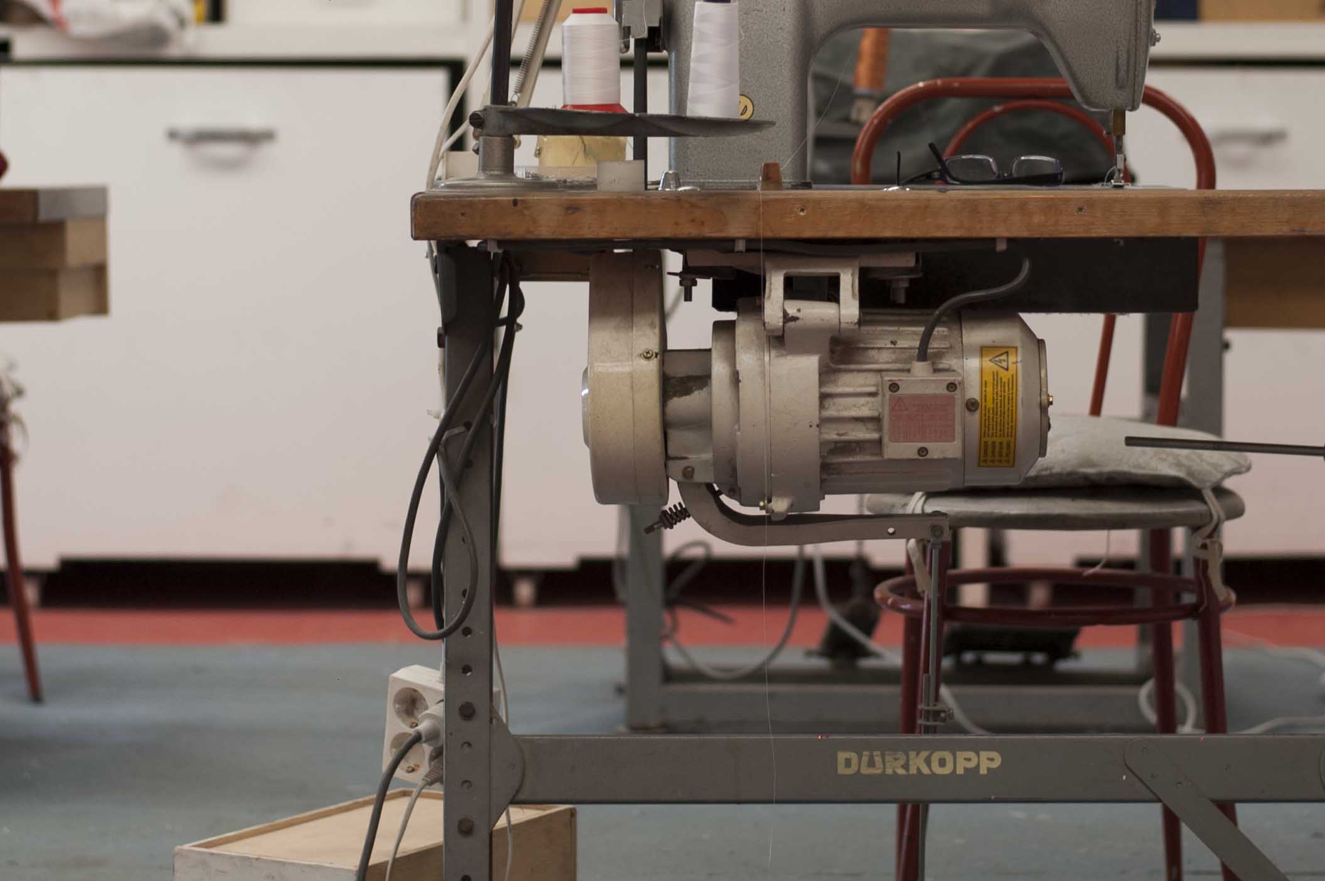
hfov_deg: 20.6
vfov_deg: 13.8
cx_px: 701
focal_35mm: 99
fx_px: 3641
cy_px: 226
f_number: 2.2
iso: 200
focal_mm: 50
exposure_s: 1/100
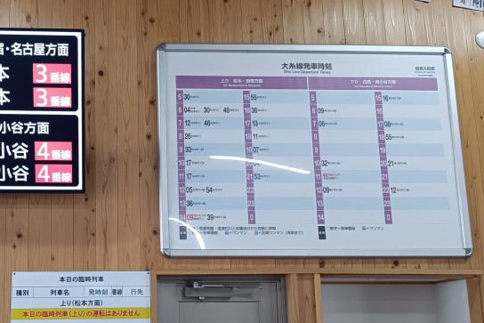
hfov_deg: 40.9
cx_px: 129
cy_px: 225
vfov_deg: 28.4
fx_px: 632
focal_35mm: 47
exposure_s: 1/100
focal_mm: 6.14
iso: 670
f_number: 1.65
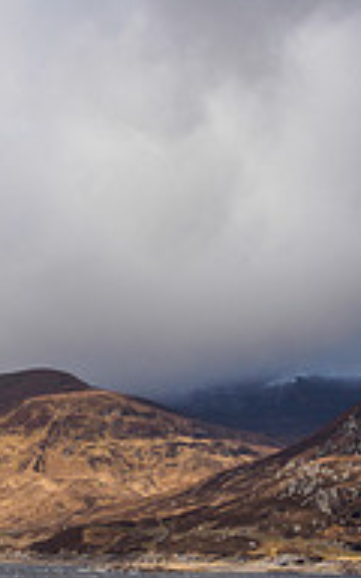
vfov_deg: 25.9
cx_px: -190
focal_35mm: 77
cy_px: 531
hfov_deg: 15.5
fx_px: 1212
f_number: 8
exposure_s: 1/500
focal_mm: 12
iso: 200
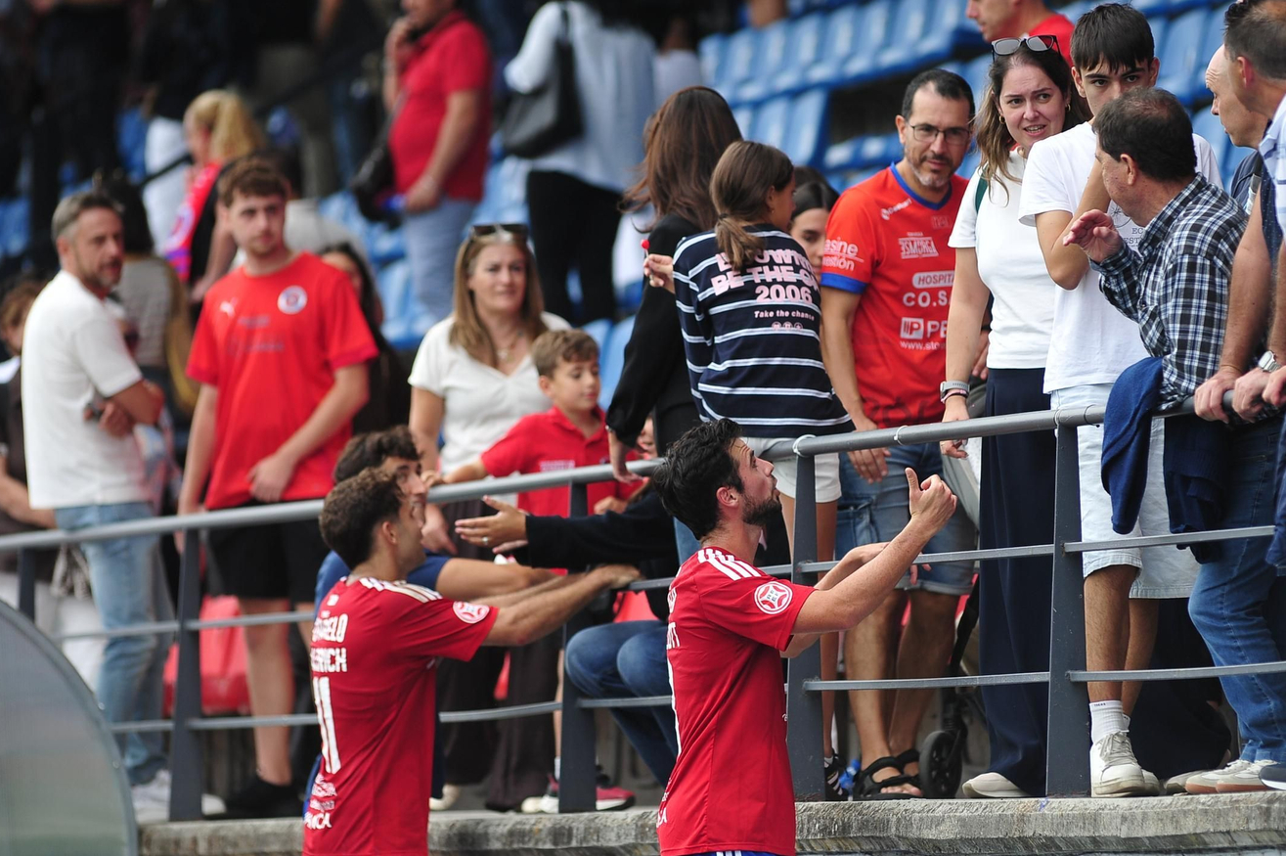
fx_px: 13030
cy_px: 491
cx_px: 731
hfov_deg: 5.7
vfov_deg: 3.8
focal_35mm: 365
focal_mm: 300
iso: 500
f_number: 3.5
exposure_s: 1/1000
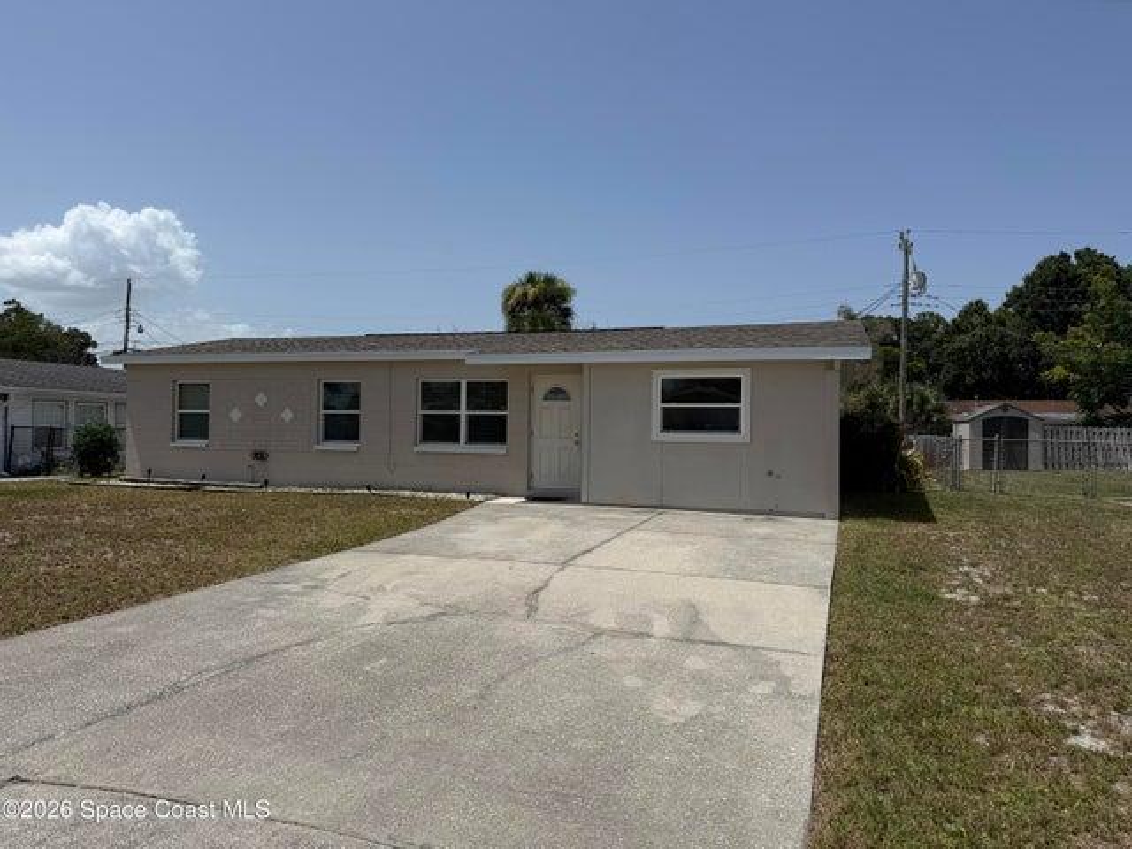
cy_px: 424
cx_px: 566
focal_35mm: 24
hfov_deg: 71.6
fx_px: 785
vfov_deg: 56.8
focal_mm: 6.76
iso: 80
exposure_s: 1/9091
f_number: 1.78
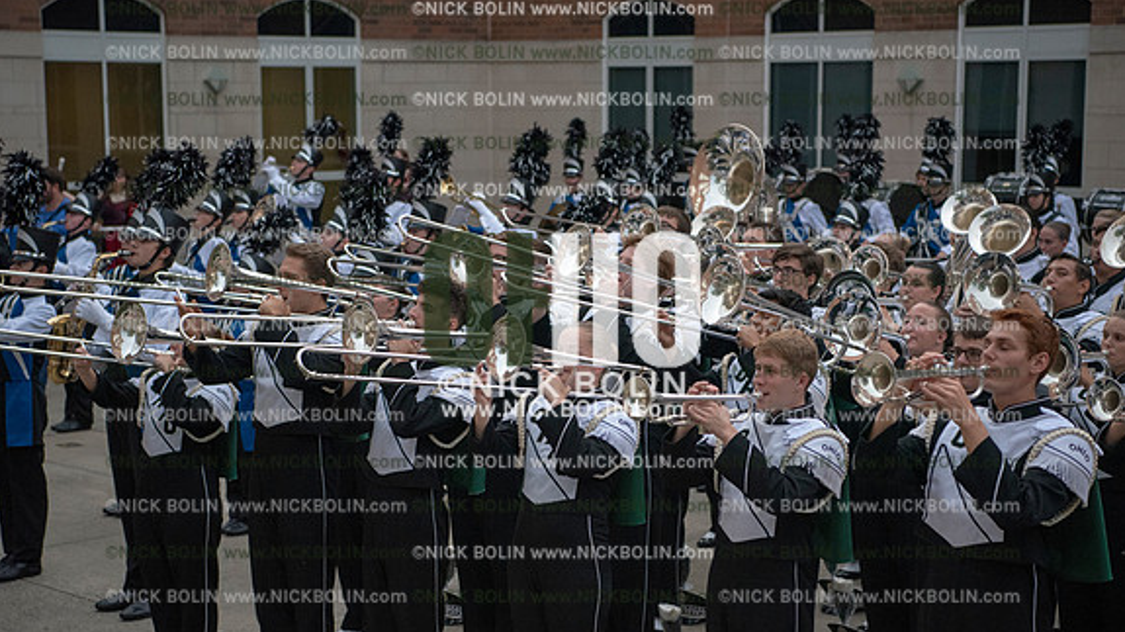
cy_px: 326
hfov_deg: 28.6
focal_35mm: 74
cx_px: 562
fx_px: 2207
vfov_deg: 16.3
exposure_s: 1/1600
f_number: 3.5
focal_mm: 70
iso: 3200
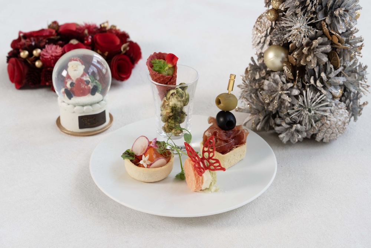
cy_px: 124
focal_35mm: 56
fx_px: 577
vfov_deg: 24.2
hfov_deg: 35.6
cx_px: 186
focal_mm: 56
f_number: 10
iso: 250
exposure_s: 1/5
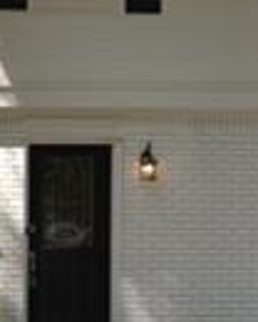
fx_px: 3061
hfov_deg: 4.8
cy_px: 67
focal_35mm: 321
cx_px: 131
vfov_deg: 6.0
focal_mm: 29
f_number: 4.5
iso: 100
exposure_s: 1/160
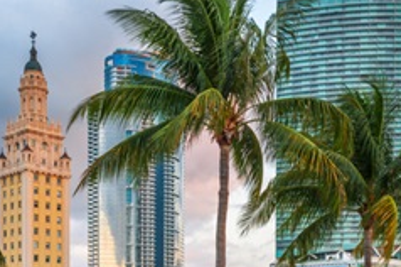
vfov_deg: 21.7
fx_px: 690
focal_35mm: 62
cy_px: 191
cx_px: 145
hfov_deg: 32.2
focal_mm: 29
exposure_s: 1/6
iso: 64
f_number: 11
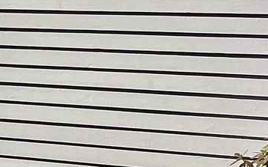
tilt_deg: -12.3
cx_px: -140
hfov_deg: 20.0
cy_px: 225
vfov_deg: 14.0
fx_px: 650
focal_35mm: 89
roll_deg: -4.1
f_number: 1.8
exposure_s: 1/1531
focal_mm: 1.57
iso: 32
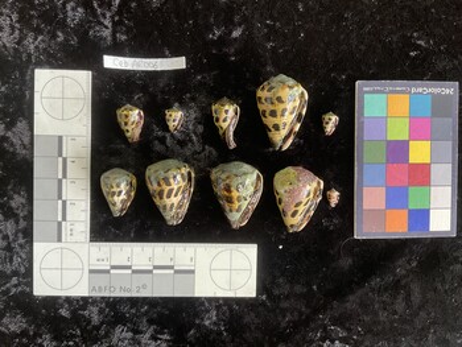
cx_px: 231
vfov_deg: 48.3
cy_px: 174
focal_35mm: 29
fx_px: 387
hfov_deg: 61.6
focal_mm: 3
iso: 64
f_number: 1.8
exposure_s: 1/60
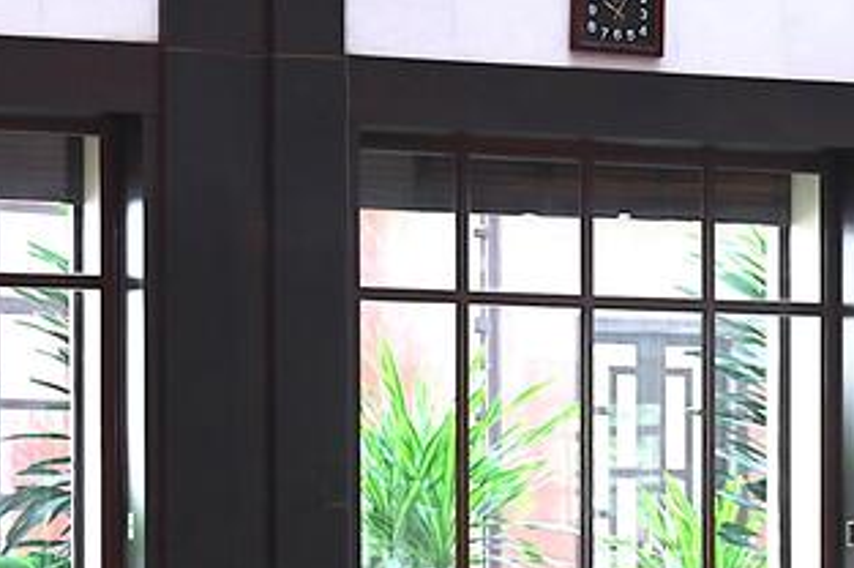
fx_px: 4242
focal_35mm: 179
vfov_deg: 7.6
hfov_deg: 11.5
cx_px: 595
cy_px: 629
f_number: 4.5
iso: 1250
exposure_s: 1/160
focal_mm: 70
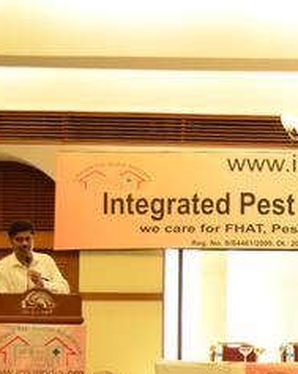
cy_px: 282
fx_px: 1259
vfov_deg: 16.8
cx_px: 427
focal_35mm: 114
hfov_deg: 12.9
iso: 3200
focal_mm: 32
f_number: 4.8
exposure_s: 1/80
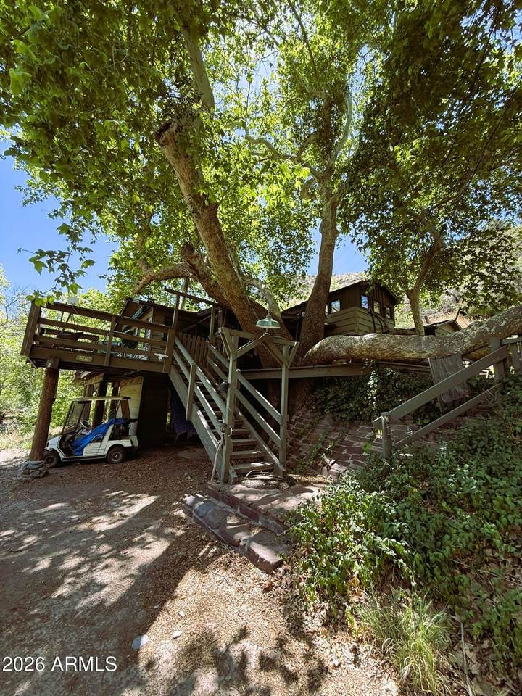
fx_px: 281
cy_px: 348
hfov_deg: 85.7
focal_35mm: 14
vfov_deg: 102.1
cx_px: 261
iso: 64
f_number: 2.2
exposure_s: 1/207
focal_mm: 2.22
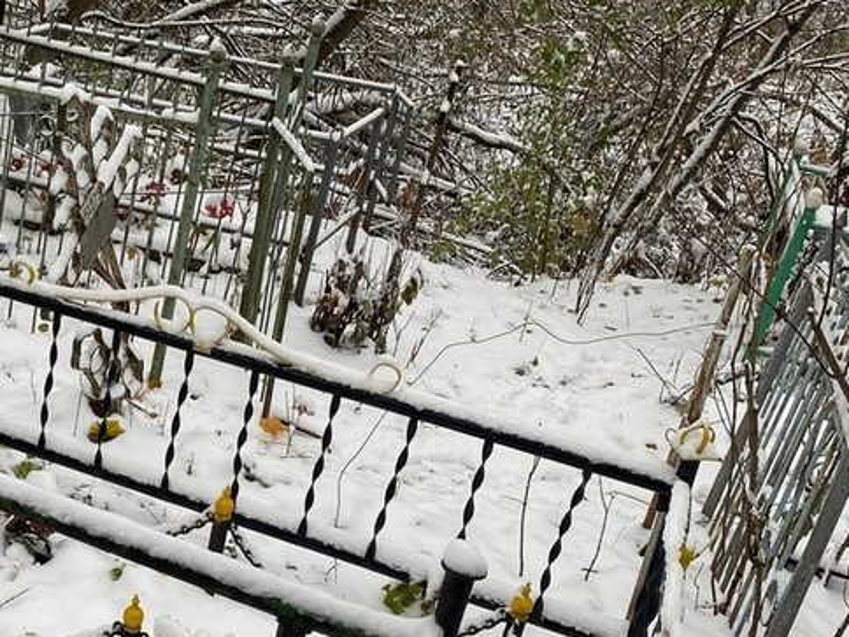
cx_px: 28
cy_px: 458
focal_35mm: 55
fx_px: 1349
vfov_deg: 26.3
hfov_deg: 32.5
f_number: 1.8
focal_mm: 4.25
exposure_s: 1/134
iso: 32
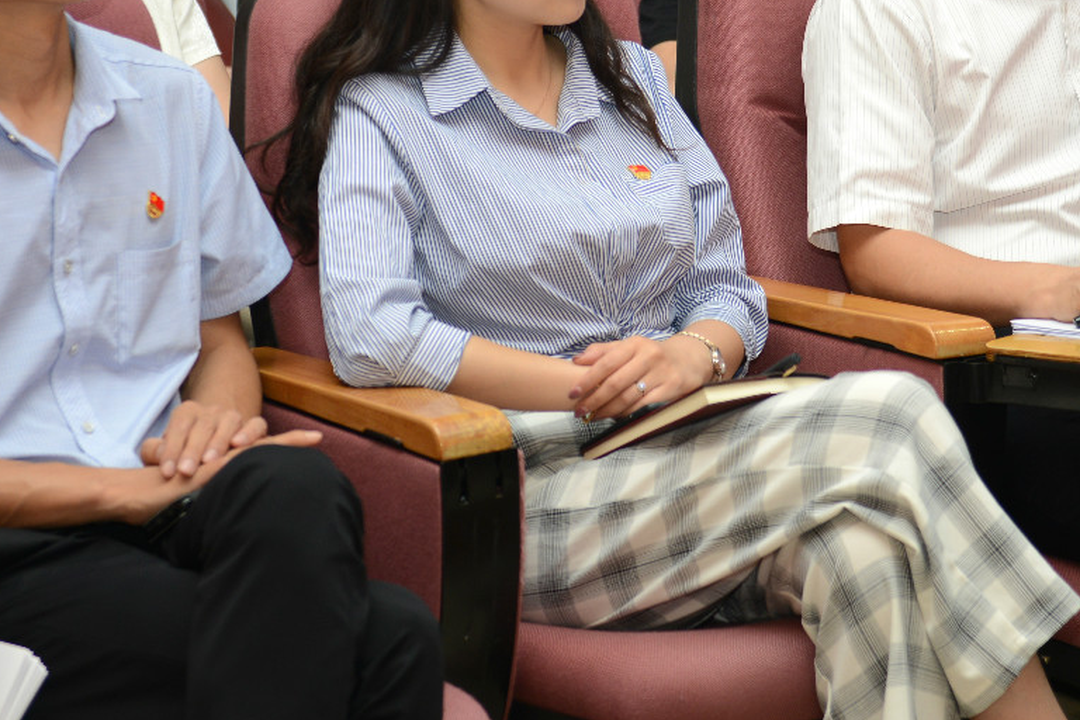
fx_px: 3750
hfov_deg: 16.3
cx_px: 744
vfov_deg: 10.9
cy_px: 68
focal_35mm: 125
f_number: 2.8
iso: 500
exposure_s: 1/250
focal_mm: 60
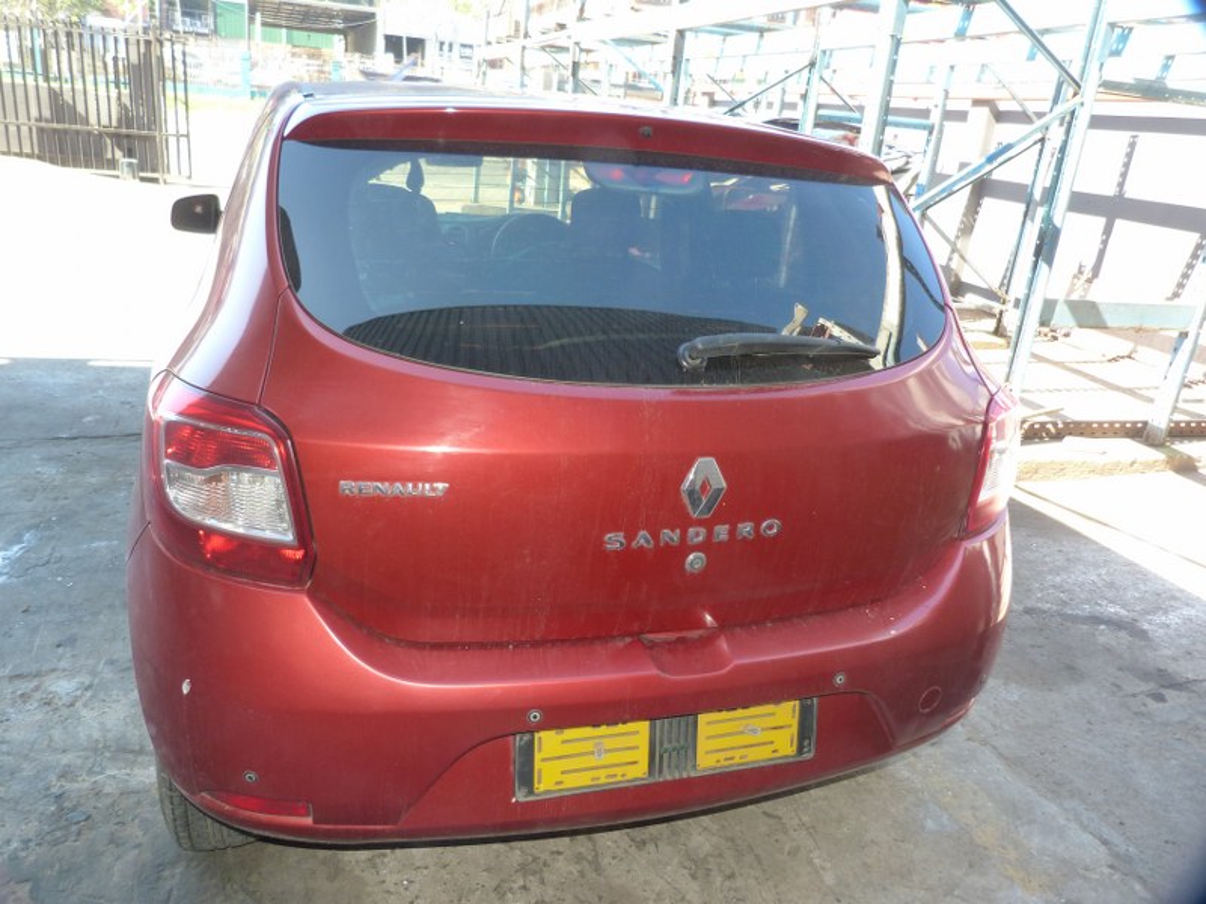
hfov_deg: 69.4
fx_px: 871
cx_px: 603
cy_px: 452
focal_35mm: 25
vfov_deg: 54.9
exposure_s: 1/60
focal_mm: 4.5
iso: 125
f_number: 2.8
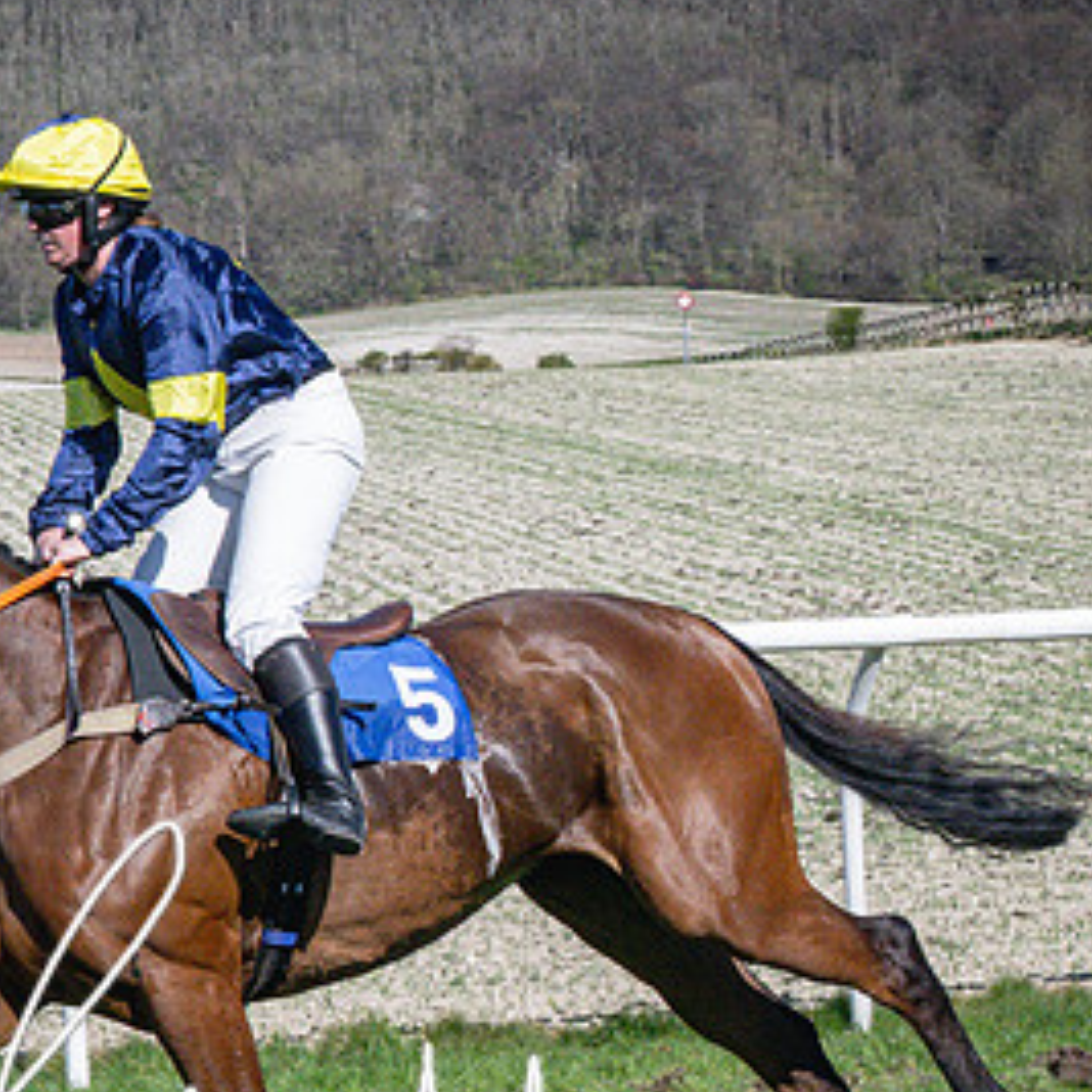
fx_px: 7352
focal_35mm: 206
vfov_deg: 8.5
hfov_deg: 8.5
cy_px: 840
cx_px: 557
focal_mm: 74
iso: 3200
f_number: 20
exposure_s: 1/1600
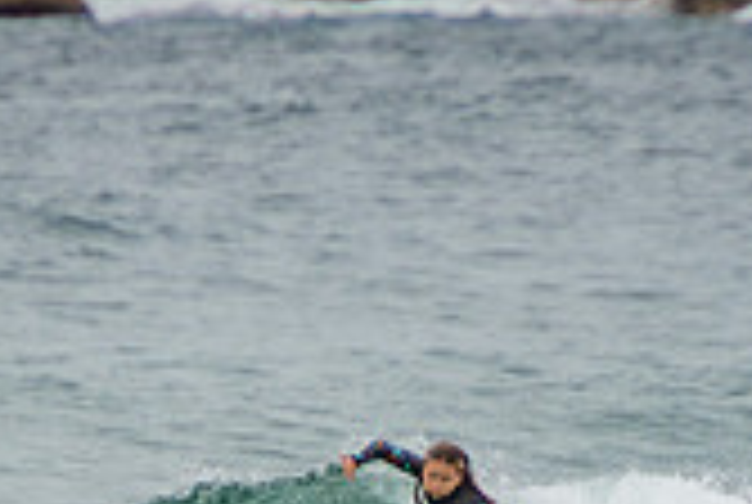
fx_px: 42396
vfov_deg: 0.7
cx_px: 432
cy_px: 601
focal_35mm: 2026
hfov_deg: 1.0
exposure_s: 1/1600
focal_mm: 390
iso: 200
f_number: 5.6
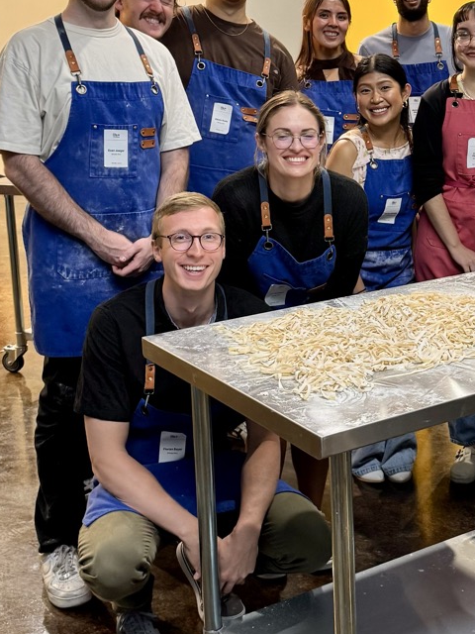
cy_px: 219
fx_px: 1098
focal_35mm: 60
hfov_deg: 24.0
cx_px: 395
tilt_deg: -9.8
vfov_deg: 32.0
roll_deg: +2.2
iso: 200
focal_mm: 6.76
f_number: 1.78
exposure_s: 1/60
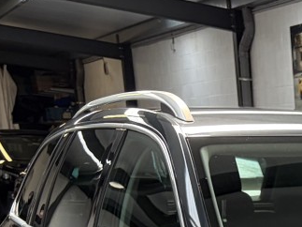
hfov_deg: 14.7
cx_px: 560
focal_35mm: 116
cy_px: 488
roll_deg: -3.5
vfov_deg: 11.3
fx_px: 1012
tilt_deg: -14.5
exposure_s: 1/100
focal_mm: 5.96
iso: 50
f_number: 1.6
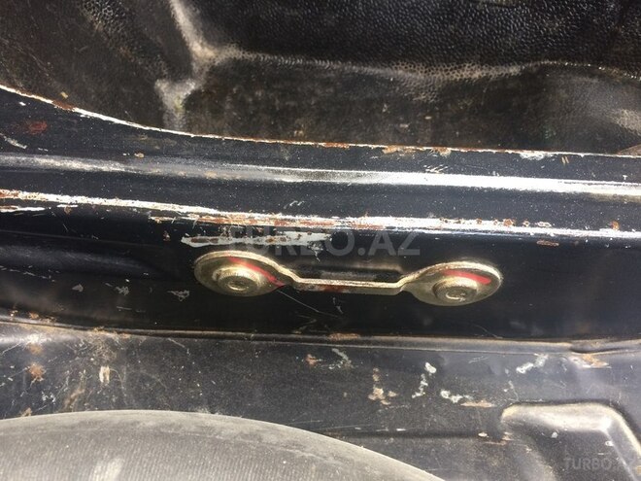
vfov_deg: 48.2
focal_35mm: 29
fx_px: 537
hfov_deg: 61.7
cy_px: 240
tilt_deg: -59.5
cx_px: 320
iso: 50
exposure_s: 1/33
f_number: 2.2
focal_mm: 4.15
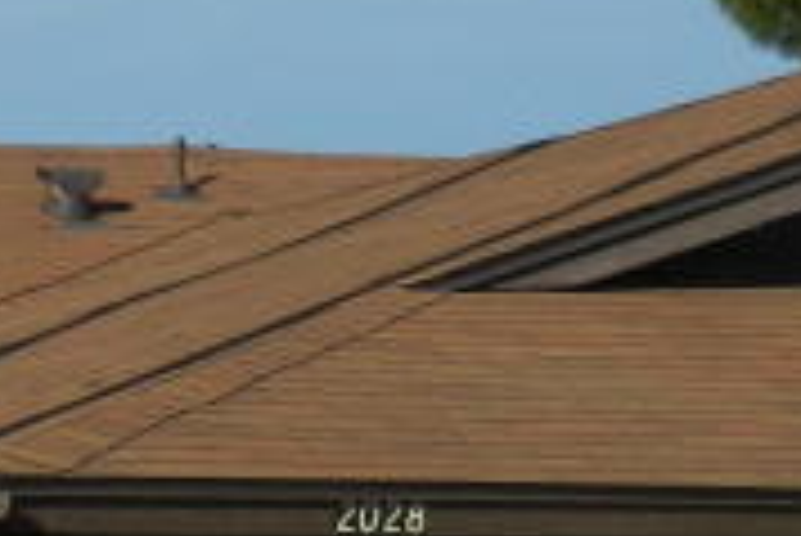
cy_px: 869
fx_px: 7593
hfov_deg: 6.0
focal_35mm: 341
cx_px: 108
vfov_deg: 4.0
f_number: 10.7
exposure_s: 1/200
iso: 80
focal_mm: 10.2
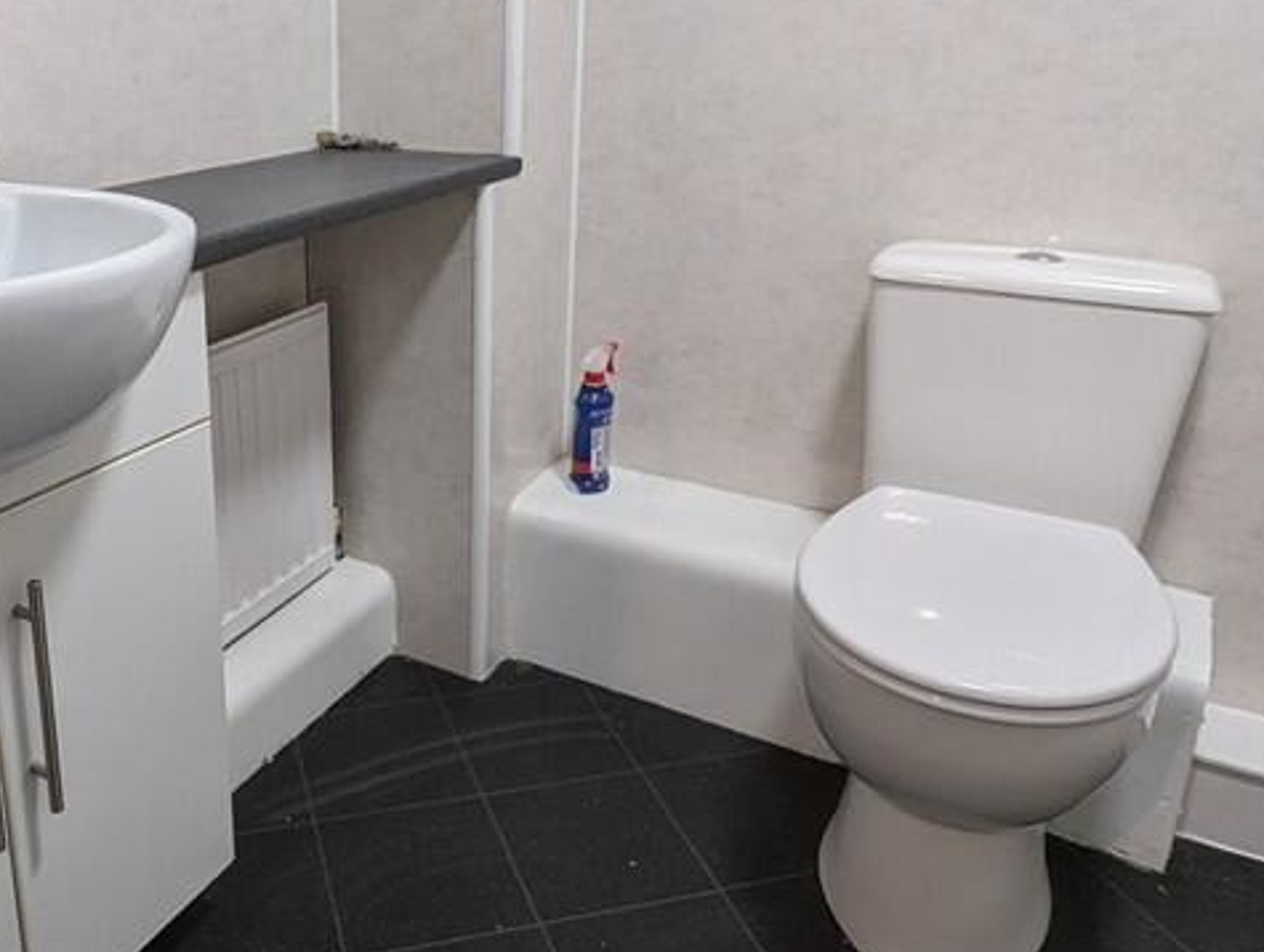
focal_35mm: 28
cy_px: 350
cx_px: 389
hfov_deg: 61.3
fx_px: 1024
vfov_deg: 49.3
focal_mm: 1.95
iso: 131
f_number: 2.2
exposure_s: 1/25
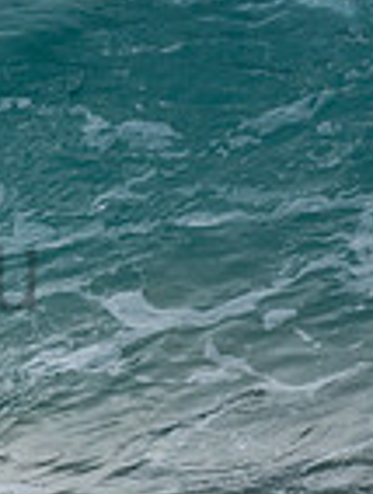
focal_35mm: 2941
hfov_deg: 0.5
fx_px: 42128
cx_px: -331
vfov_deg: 0.7
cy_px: 231
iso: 140
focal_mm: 500
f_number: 5.6
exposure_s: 1/800
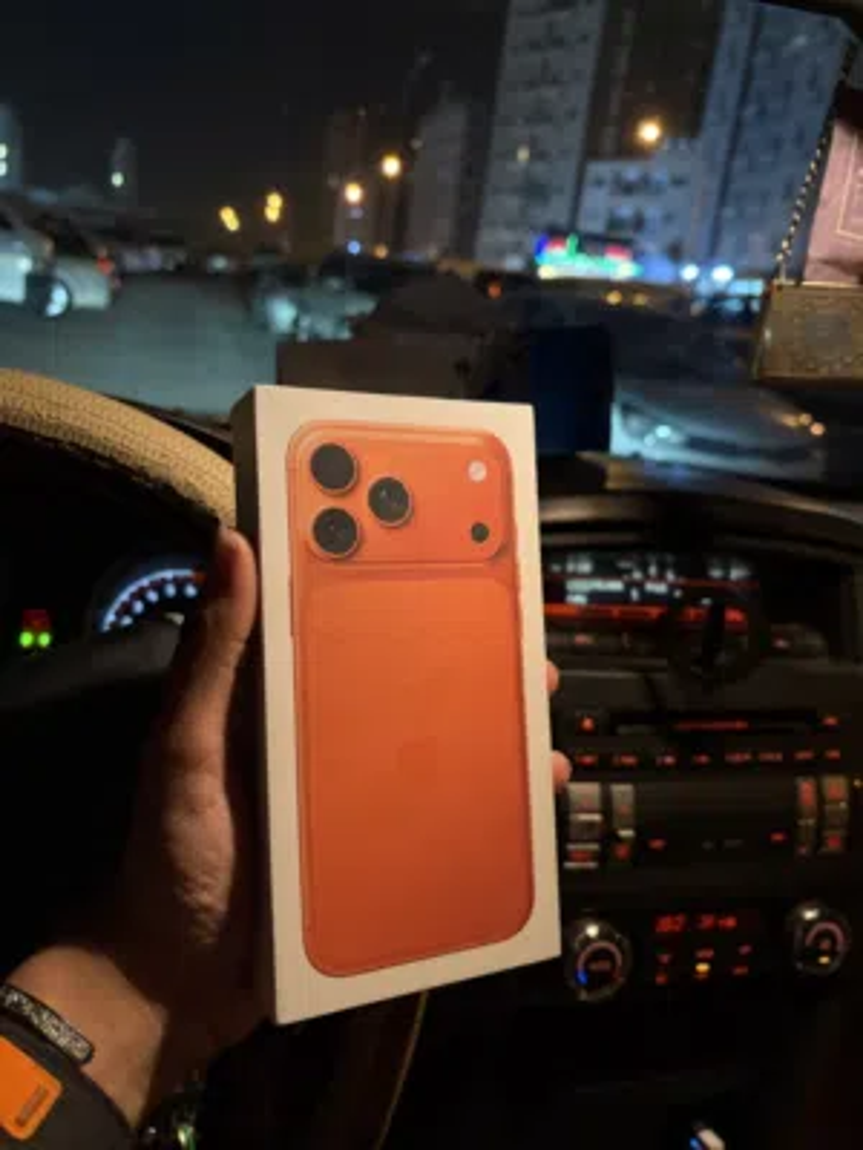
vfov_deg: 67.3
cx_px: 432
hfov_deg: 53.1
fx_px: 864
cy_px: 575
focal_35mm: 26
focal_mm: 5.96
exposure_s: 1/33
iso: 640
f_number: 1.6
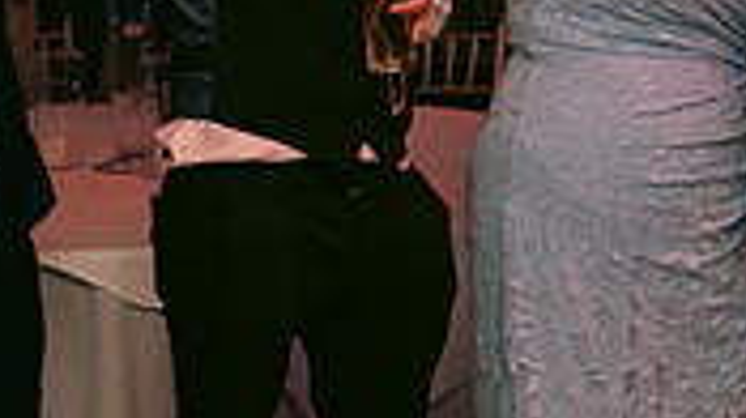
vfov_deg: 9.7
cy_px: 122
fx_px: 2470
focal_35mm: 125
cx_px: -435
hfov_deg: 15.6
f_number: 3.5
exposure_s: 1/160
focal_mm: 36
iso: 2500
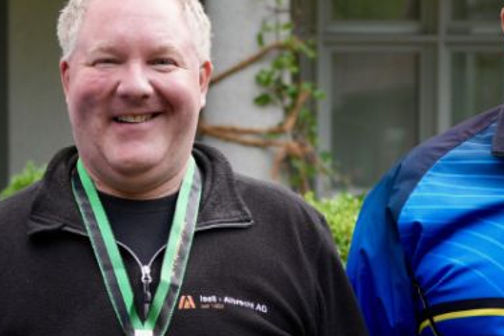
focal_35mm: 105
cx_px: 59
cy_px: 147
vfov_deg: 13.0
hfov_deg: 19.1
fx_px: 1469
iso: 200
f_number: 2.8
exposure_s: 1/40
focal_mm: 33
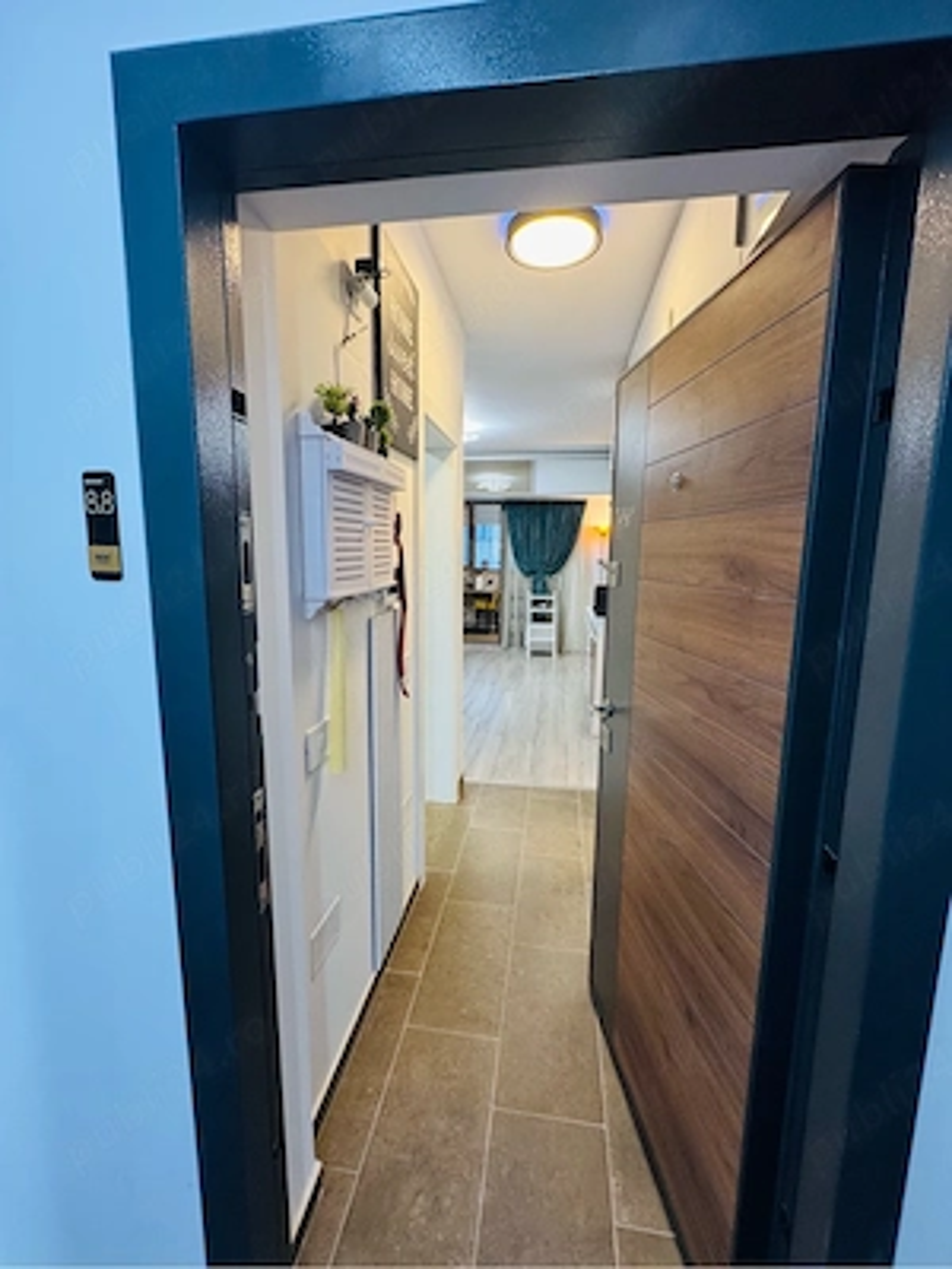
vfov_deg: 102.1
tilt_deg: -7.9
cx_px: 476
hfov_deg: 85.7
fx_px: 513
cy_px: 634
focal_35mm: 14
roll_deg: +0.9
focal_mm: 2.22
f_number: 2.2
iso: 250
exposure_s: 1/100
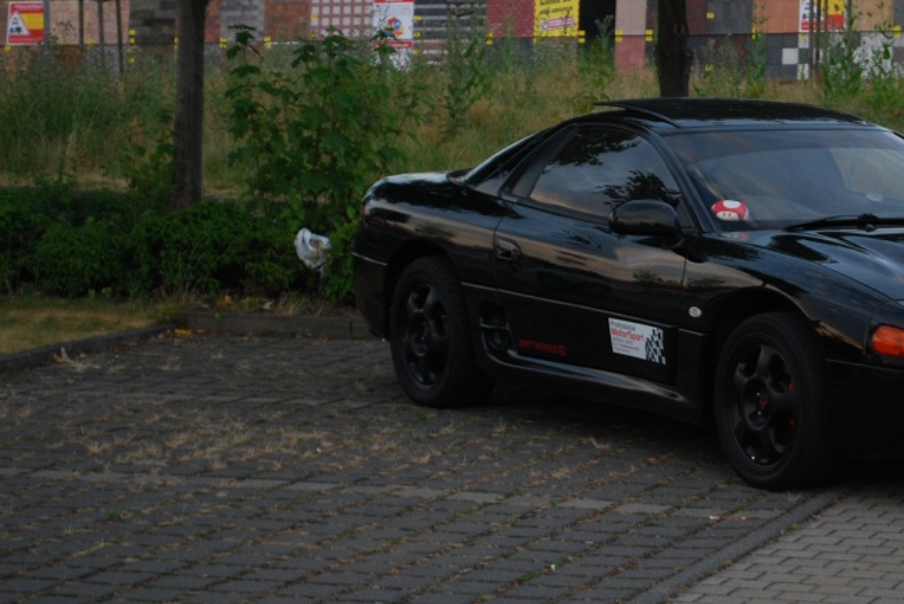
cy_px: 266
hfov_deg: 16.1
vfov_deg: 10.8
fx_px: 3185
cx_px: 676
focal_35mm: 127
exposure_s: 1/60
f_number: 5.6
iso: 400
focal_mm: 55
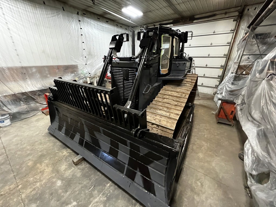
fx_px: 104
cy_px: 104
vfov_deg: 89.9
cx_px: 138
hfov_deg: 106.2
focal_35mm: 13
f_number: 1.8
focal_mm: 1.57
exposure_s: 1/60
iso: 1000
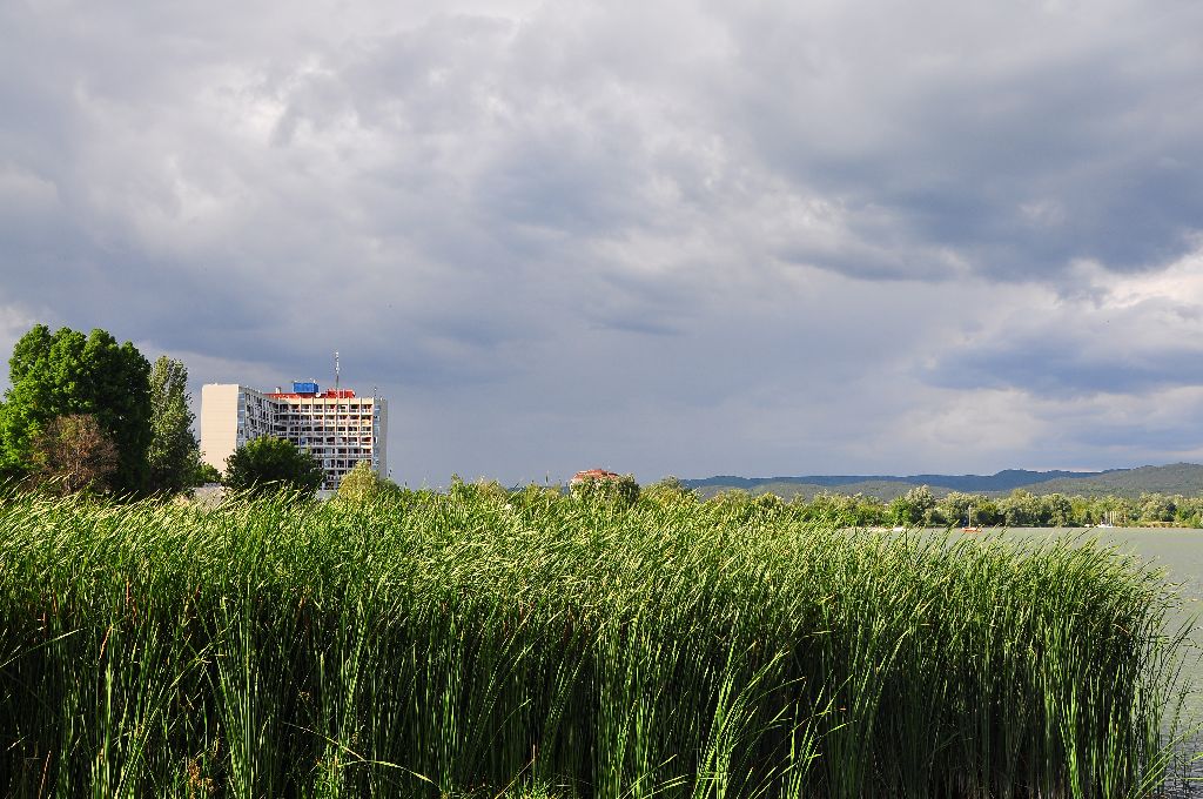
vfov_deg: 36.8
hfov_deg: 53.2
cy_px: 400
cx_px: 602
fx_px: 1201
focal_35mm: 36
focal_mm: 24
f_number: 8
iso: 200
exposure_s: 1/250
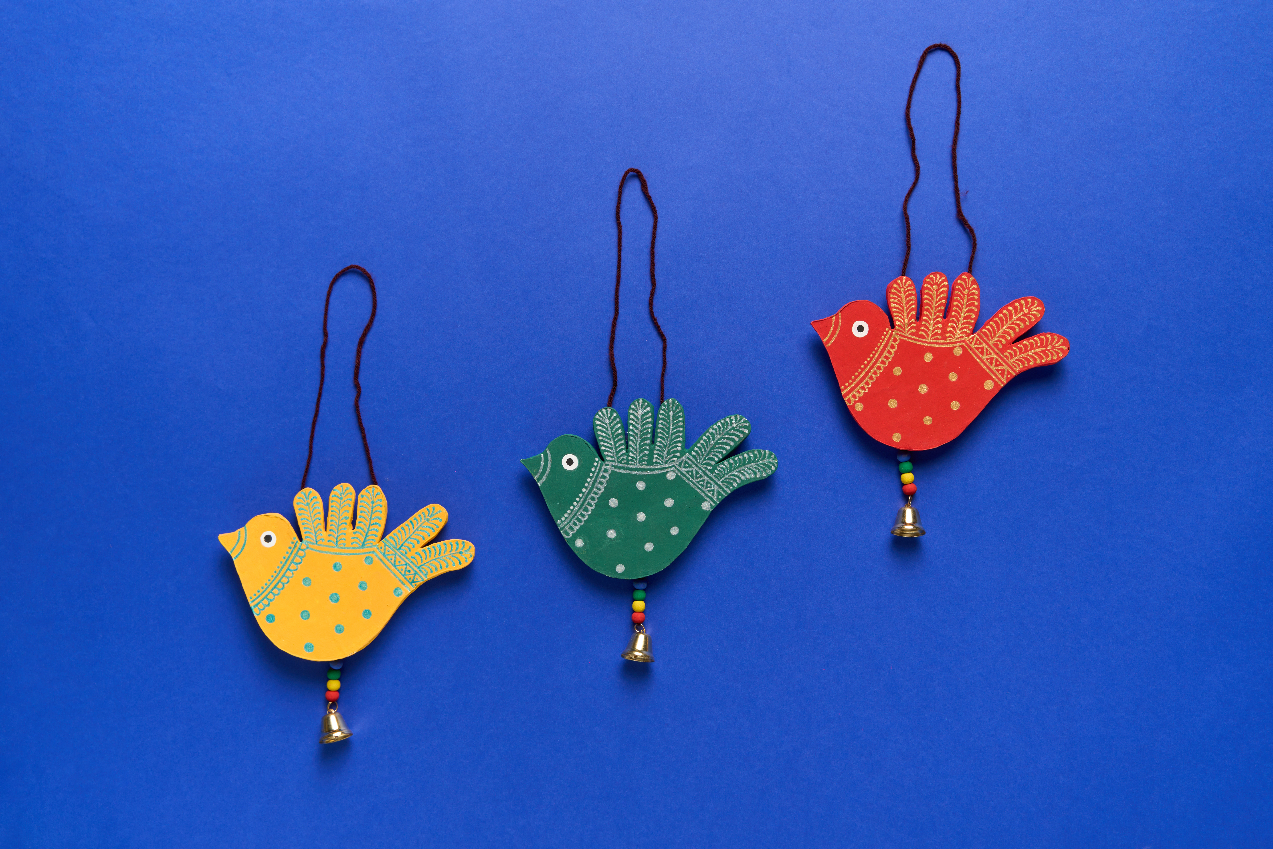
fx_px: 1591
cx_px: 636
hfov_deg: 43.6
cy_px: 424
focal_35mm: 45
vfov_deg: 29.9
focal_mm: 45
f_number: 8
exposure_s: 1/100
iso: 125
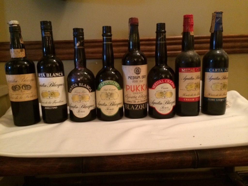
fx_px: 215
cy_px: 93
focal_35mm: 30
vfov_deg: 46.8
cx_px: 124
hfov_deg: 60.0
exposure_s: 1/15
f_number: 2.2
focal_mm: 4.12
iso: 320
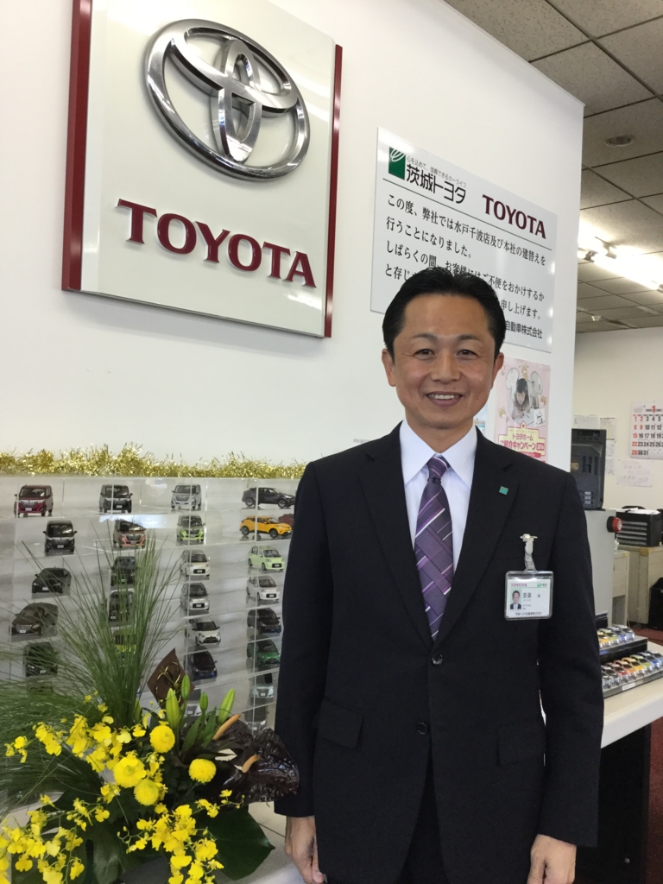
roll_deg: -1.9
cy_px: 442
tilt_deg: +1.4
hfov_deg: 45.4
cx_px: 332
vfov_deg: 58.4
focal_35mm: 31
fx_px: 792
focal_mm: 3.3
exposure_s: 1/33
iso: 50
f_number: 2.4
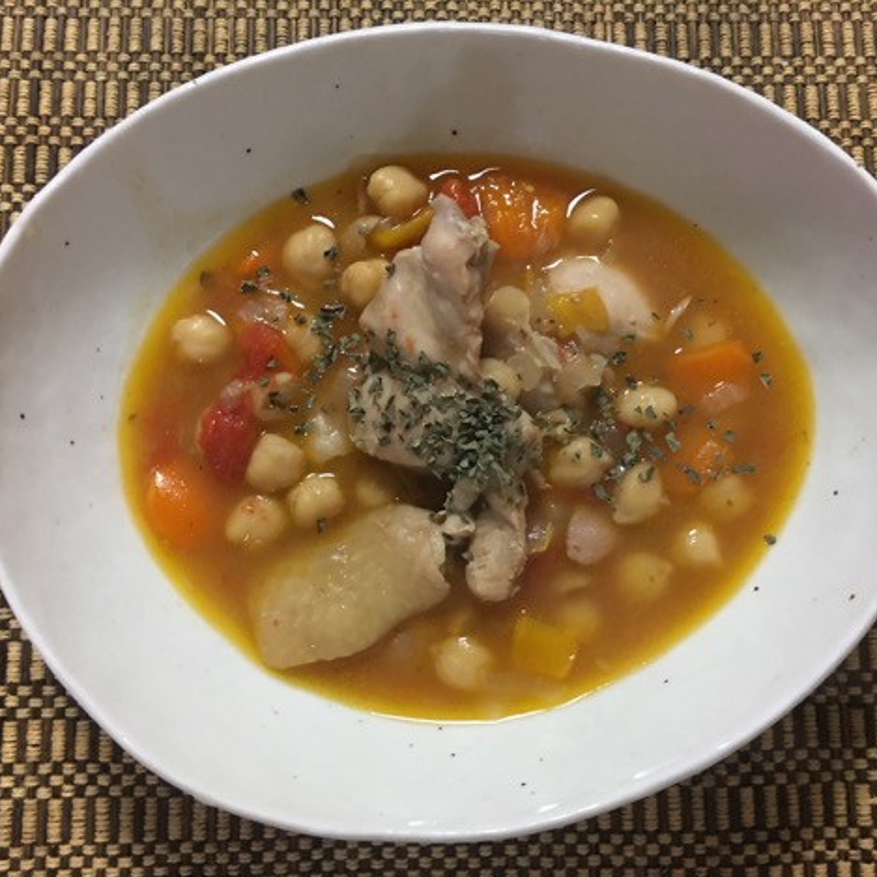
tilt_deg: -80.5
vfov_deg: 47.2
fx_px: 1003
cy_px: 447
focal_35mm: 35
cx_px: 509
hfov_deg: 47.0
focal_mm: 4.15
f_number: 2.2
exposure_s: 1/8
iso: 80
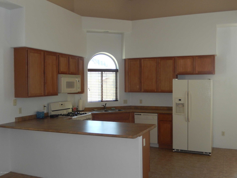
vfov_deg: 39.7
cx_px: 118
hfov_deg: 51.4
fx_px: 246
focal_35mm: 36
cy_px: 89
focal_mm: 6.5
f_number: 4
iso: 125
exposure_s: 1/60
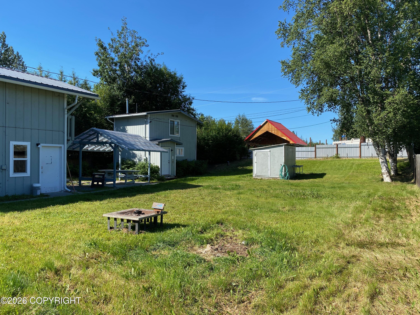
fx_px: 315
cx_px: 210
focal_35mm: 26
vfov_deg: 53.1
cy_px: 158
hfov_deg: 67.3
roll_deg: -0.4
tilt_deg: -0.7
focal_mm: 4.25
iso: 32
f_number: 1.8
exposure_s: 1/1866
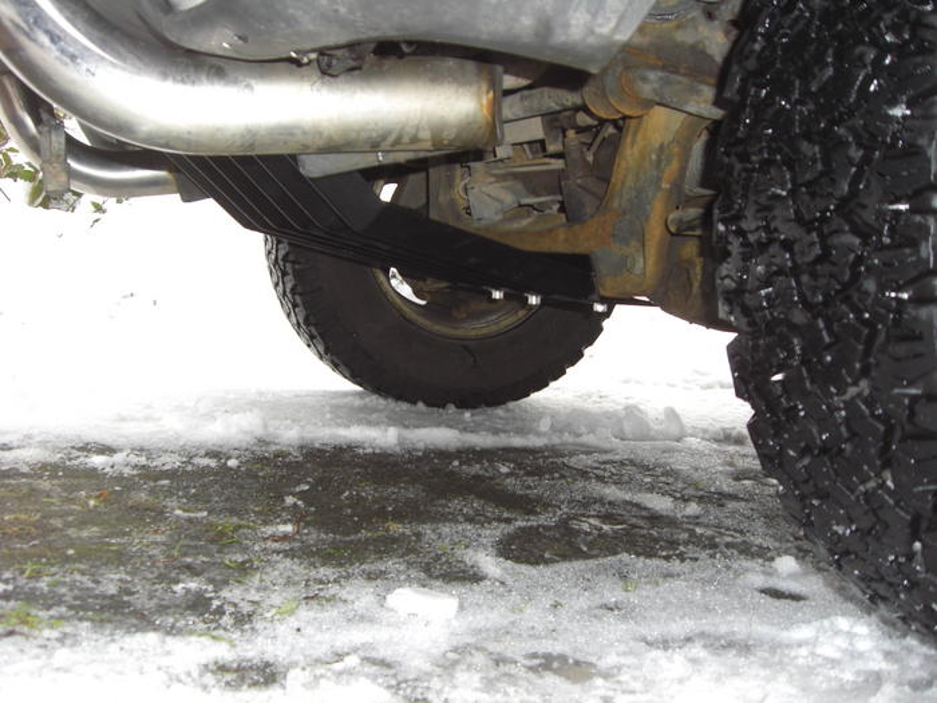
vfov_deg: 37.7
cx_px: 468
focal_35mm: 38
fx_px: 1029
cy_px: 352
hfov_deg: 49.0
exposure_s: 1/160
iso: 64
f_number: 2.7
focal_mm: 6.2
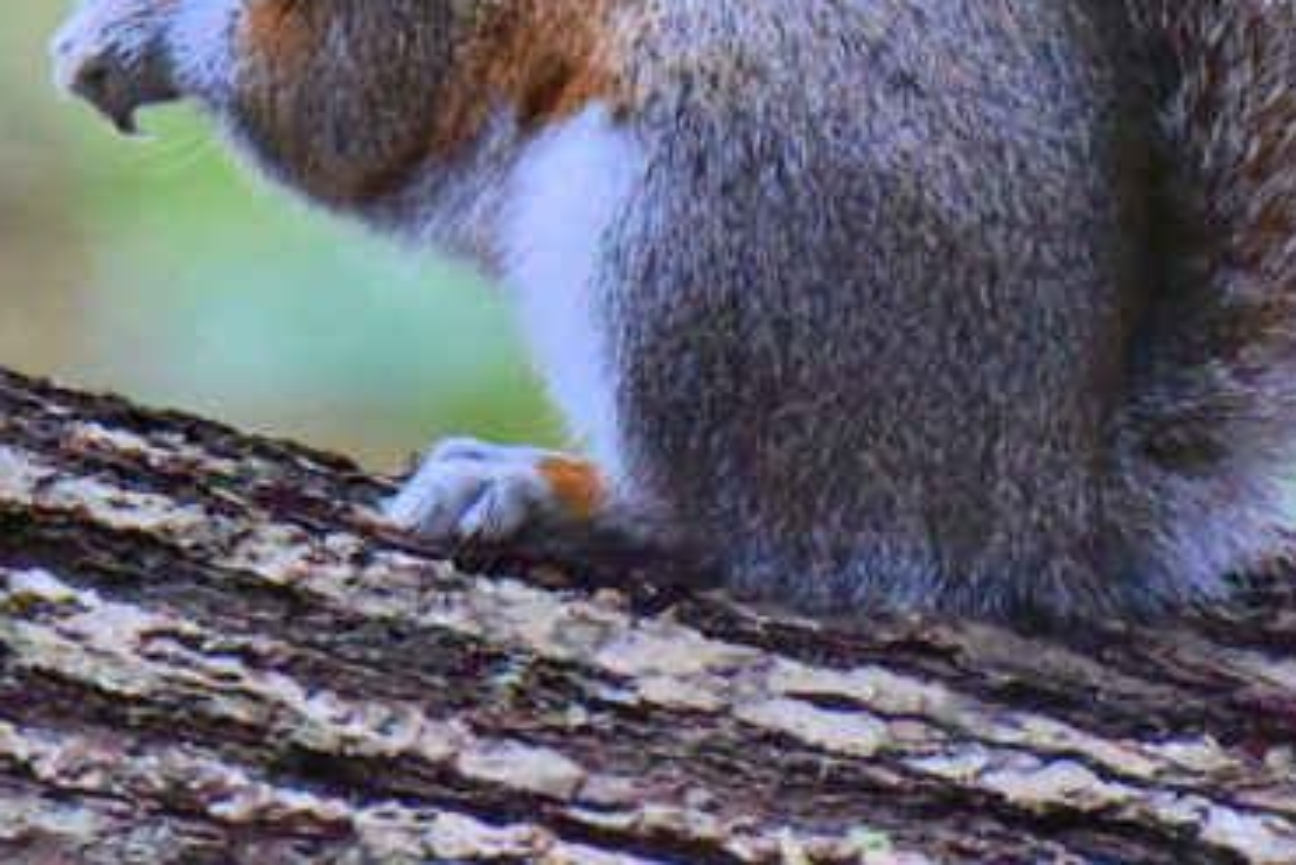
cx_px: 869
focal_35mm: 1383
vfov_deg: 1.0
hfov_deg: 1.5
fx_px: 49805
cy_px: -9
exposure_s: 1/500
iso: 4000
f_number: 6.3
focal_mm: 500
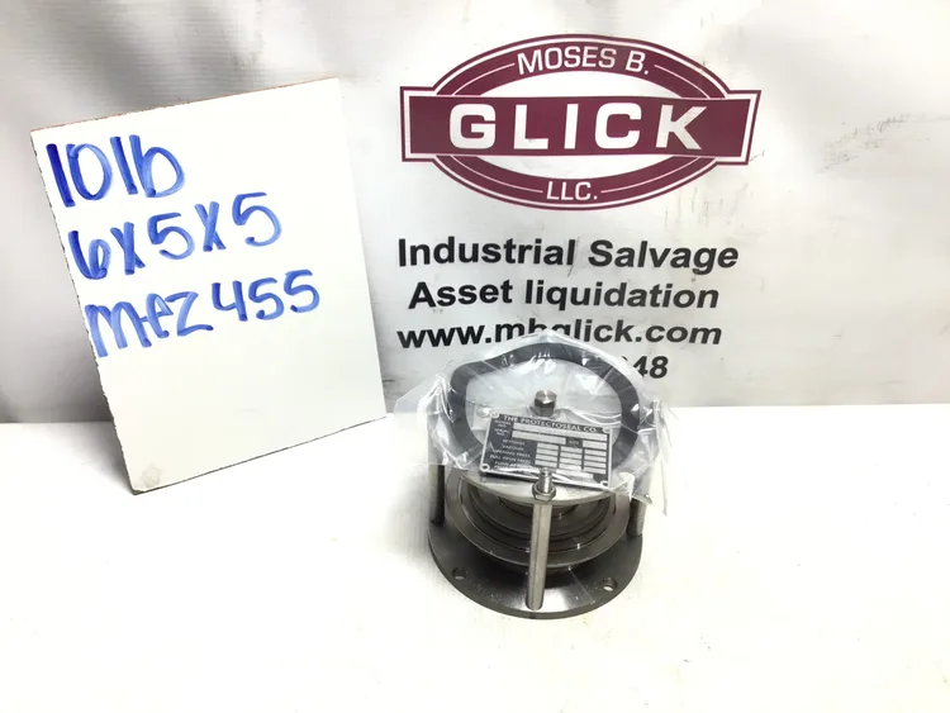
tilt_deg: -35.0
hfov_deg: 58.3
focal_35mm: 31
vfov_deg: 45.5
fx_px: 851
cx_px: 475
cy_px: 356
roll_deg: -2.5
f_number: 2.4
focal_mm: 3.3
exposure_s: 1/120
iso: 40
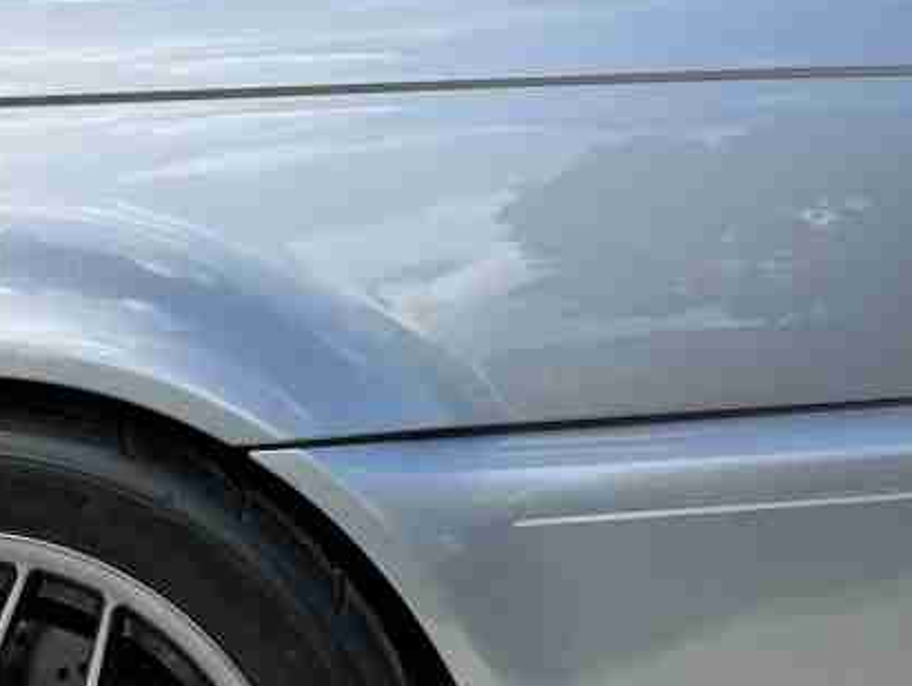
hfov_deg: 23.0
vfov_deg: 17.5
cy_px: 500
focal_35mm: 84
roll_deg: +0.1
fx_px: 2215
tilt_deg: -7.2
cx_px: 189
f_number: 1.78
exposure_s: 1/1721
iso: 80
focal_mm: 6.76
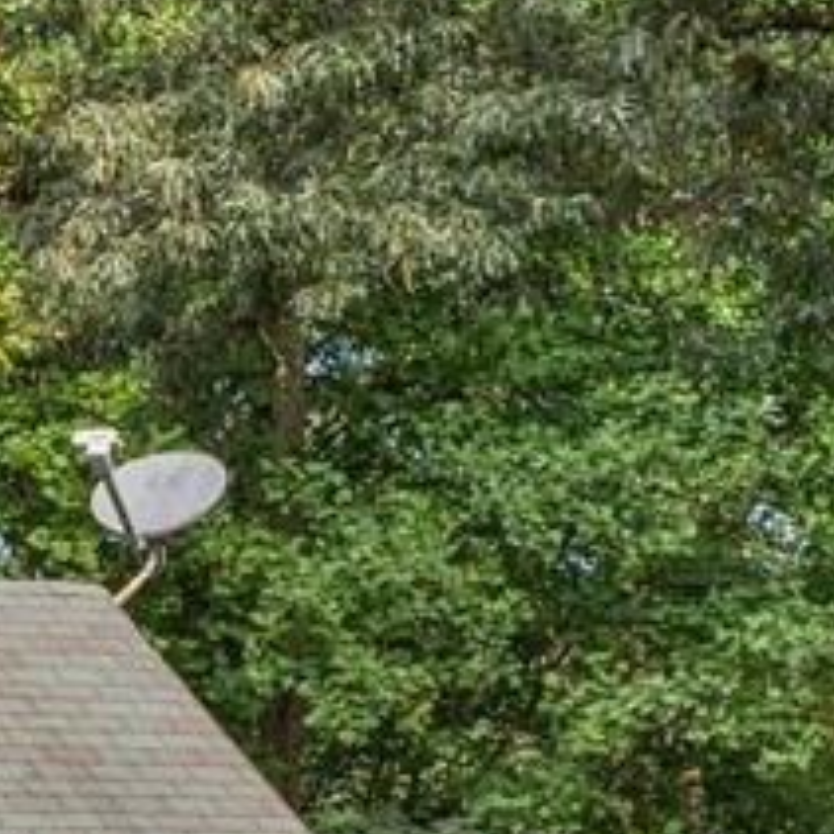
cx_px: -1172
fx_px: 4170
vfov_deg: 11.1
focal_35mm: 153
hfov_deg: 10.0
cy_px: 1186
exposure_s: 1/80
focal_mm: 35
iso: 125
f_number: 4
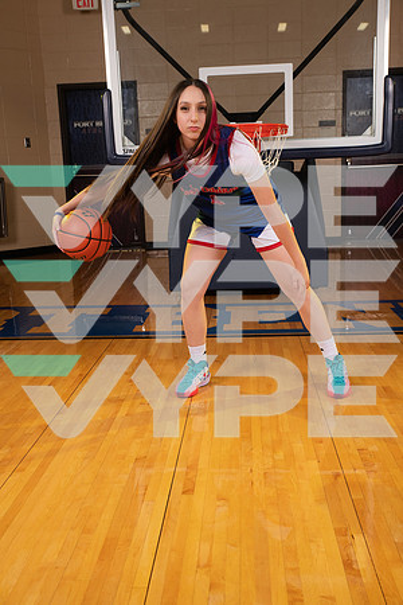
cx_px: 202
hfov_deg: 35.1
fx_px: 638
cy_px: 302
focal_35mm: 38
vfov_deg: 50.7
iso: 320
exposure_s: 1/320
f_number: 7.1
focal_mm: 38
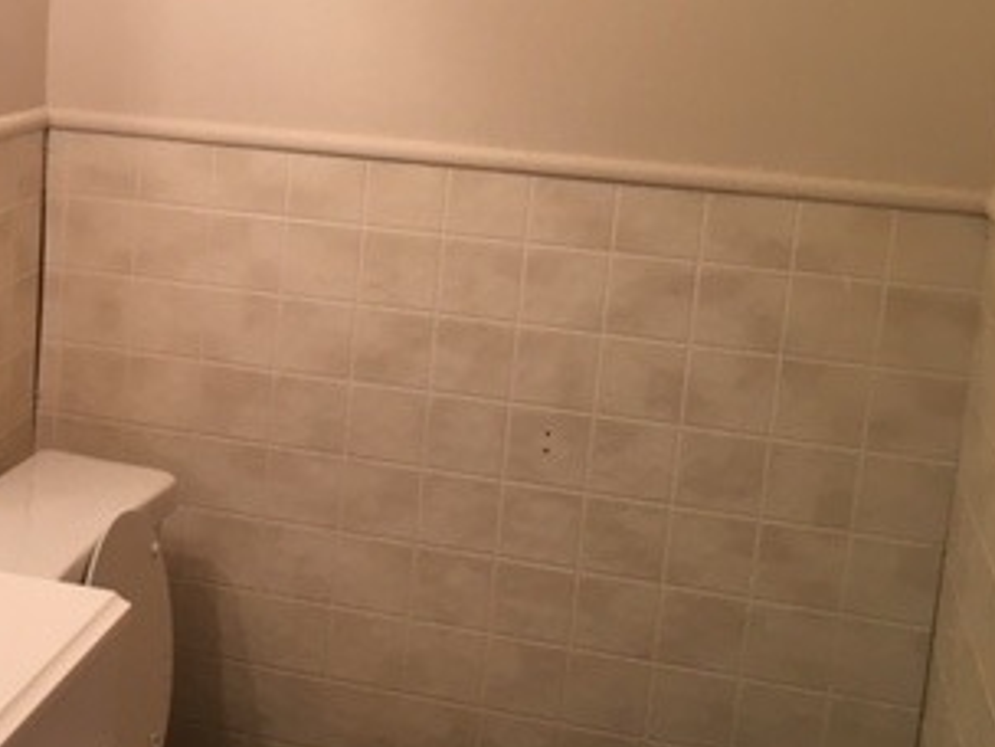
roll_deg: -2.6
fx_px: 1753
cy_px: 259
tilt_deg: -10.5
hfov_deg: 30.4
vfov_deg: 23.9
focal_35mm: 61
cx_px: 121
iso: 32
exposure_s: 1/30
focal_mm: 4.15
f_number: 2.2
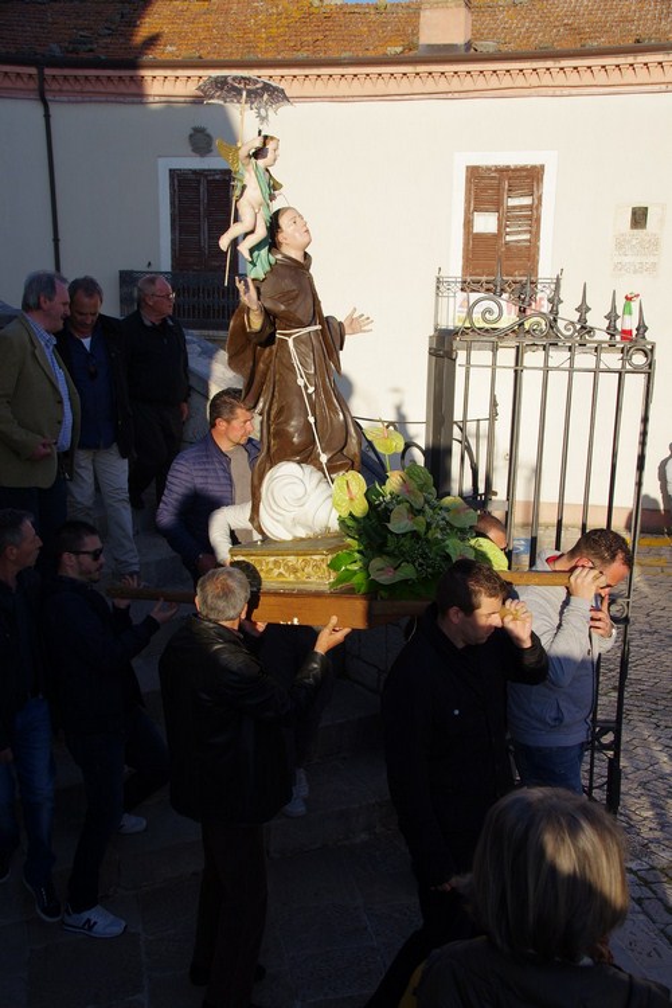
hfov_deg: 34.2
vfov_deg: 49.6
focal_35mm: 39
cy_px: 504
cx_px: 336
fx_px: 1092
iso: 250
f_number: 8
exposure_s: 1/250
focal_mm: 26
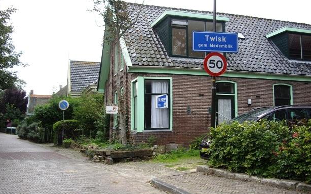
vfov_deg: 30.6
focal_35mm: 42
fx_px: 356
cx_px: 159
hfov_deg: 47.2
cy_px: 94
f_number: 2.8
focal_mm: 7.9
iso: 64
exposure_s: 1/400
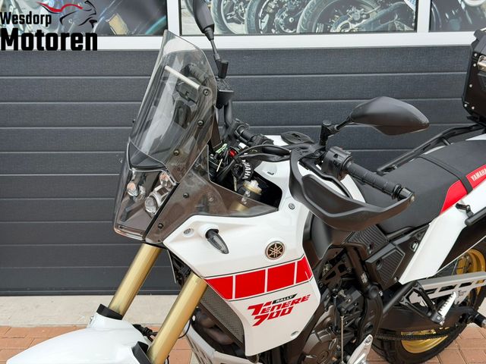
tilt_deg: -13.6
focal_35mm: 48
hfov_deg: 39.7
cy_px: 182
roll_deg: +1.7
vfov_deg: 30.3
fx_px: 674
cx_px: 243
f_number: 1.78
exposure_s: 1/1543
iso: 80
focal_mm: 6.76
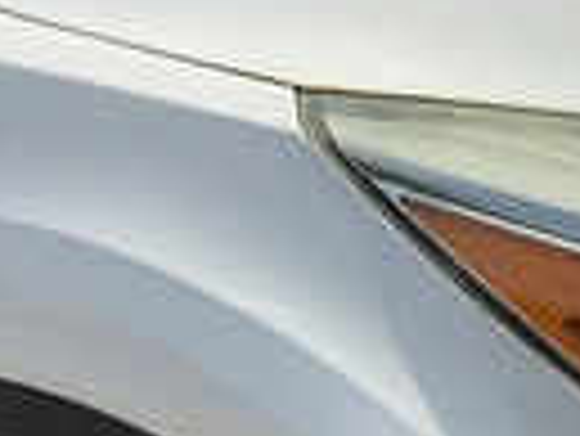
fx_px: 1459
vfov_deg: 15.7
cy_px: 652
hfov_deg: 22.1
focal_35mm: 87
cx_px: 490
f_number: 1.8
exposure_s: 1/1730
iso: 25
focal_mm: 3
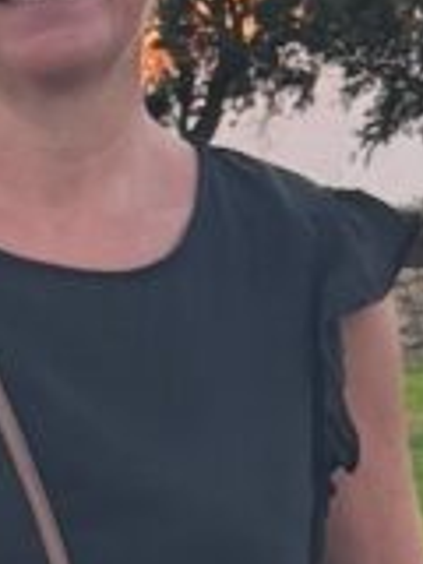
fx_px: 5002
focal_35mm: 307
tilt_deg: -9.5
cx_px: -236
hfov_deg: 4.8
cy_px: 1082
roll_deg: +0.8
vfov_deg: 6.3
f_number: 1.78
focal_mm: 6.76
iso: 100
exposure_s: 1/95
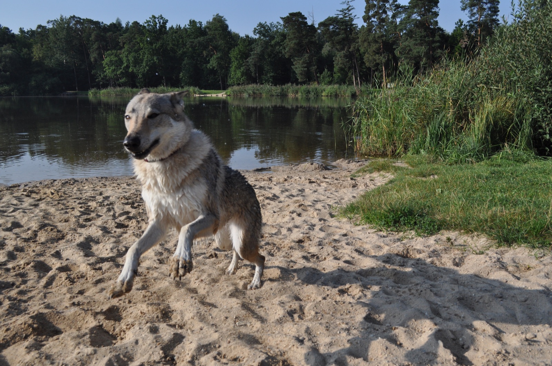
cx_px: 276
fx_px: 551
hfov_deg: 53.2
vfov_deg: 36.8
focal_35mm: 36
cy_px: 183
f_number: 6.3
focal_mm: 24
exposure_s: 1/1600
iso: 400
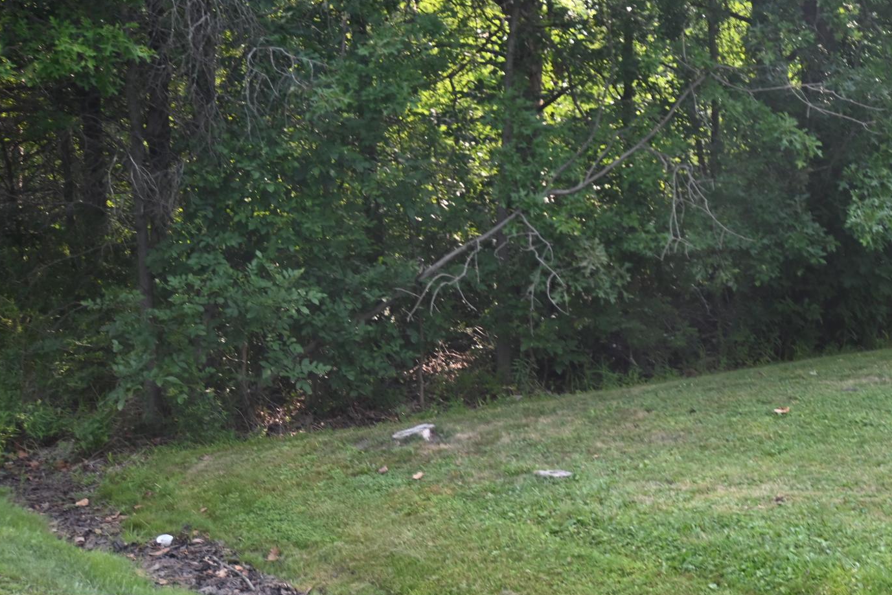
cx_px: 654
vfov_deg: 23.3
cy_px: 201
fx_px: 1437
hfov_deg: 33.9
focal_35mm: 58
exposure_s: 1/250
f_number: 4.5
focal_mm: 26
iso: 360
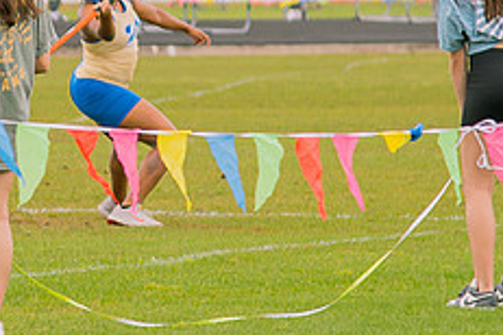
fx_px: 8942
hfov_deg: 3.2
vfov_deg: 2.1
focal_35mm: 640
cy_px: 4
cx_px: 75
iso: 200
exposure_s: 1/200
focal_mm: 120
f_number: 4
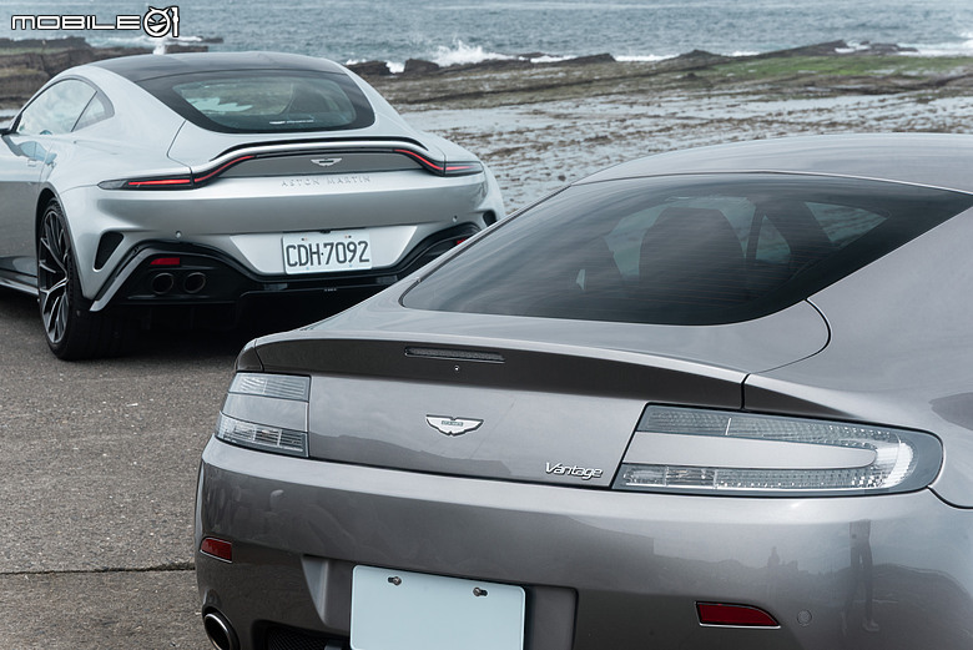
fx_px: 2839
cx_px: 486
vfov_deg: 13.1
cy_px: 325
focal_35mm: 105
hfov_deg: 19.4
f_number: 5.6
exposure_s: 1/125
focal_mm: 105
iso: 400
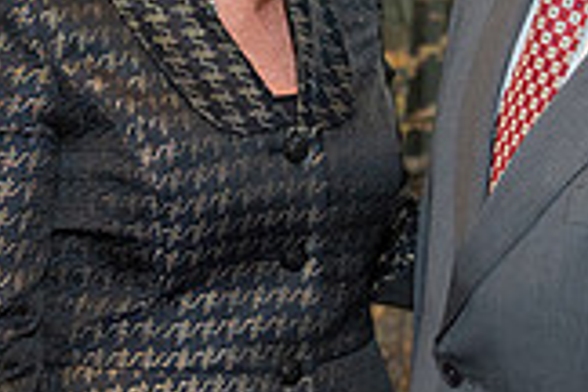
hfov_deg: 16.5
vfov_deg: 11.0
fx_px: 2025
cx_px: 200
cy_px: 55
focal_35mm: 124
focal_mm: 32
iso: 1000
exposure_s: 1/250
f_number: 4
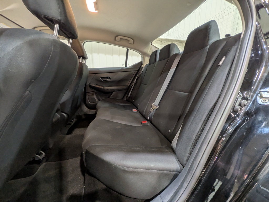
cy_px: 101
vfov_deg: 85.7
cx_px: 134
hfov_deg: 102.1
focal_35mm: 14
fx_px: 109
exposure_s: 1/24
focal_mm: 1.83
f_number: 2.2
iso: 68
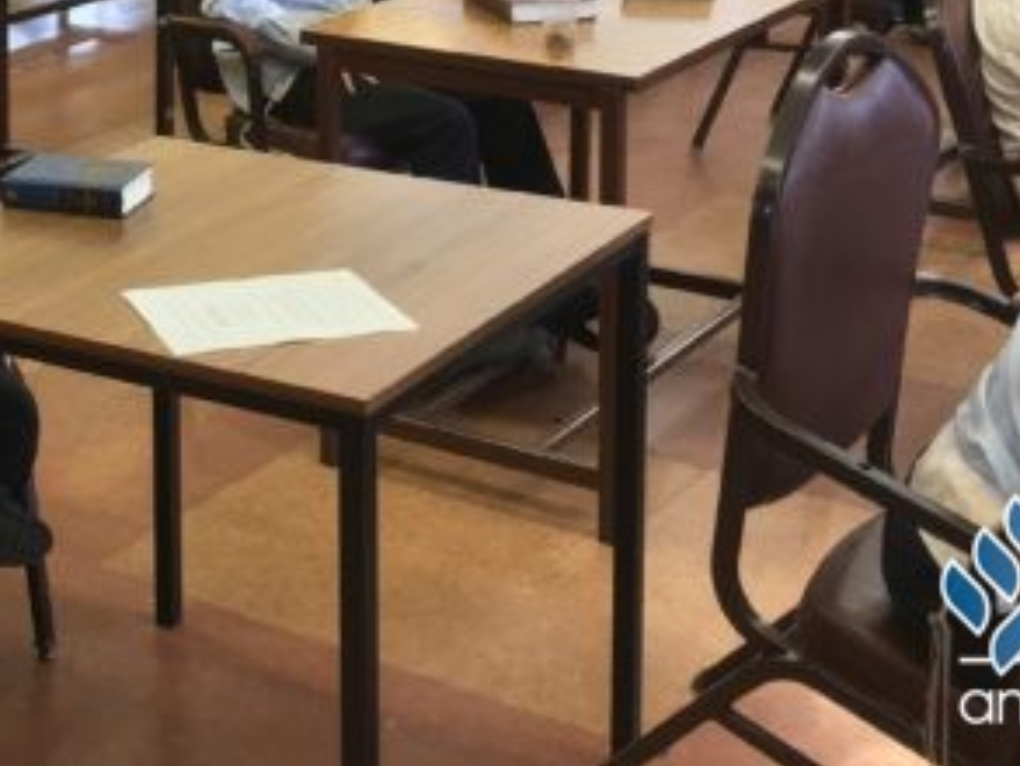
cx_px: 17
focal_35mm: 76
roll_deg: +1.3
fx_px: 2240
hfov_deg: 24.6
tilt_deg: -10.1
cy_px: -122
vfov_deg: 18.5
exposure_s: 1/30
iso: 80
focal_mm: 4.15
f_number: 2.2
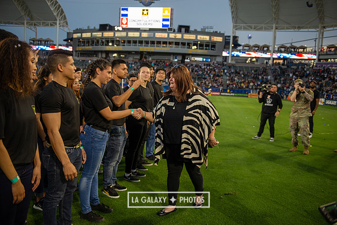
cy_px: 112
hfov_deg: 63.6
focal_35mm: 29
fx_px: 272
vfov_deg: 45.0
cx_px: 168
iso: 400
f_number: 2.8
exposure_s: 1/500
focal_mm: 29
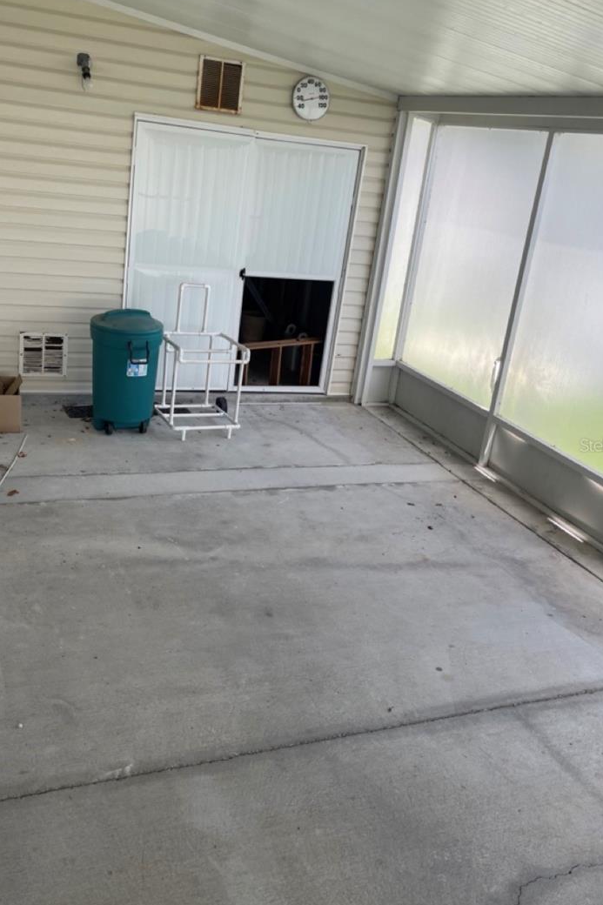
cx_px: 265
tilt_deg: -21.5
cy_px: 445
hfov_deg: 43.5
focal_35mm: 30
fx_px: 754
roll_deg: -8.0
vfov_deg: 61.9
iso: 32
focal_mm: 5.1
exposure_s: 1/305
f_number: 1.6
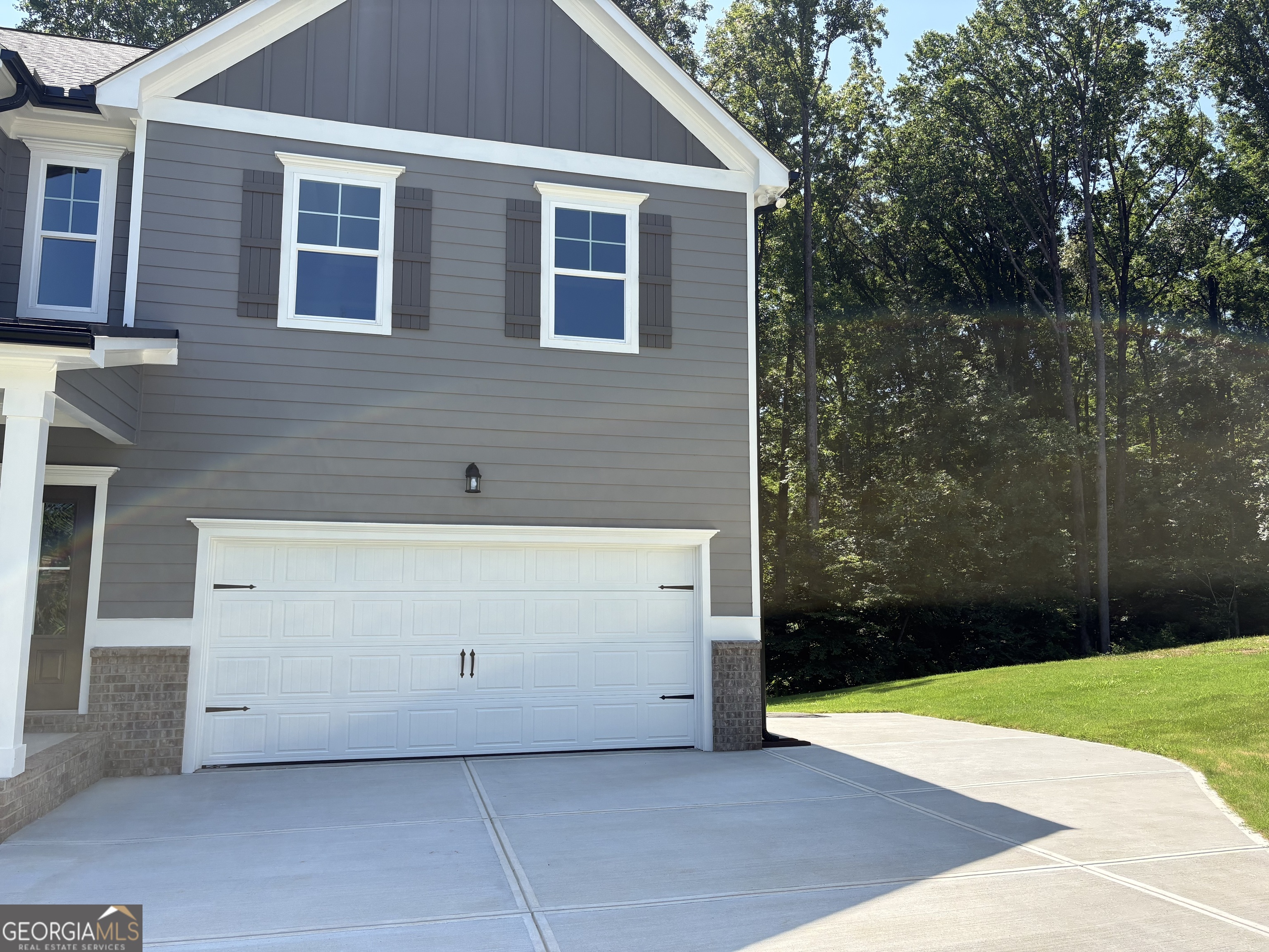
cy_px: 476
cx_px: 634
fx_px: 953
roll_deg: +0.5
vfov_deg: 53.1
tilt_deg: +7.9
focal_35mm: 26
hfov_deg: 67.3
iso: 50
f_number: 1.6
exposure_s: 1/1484
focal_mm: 5.96
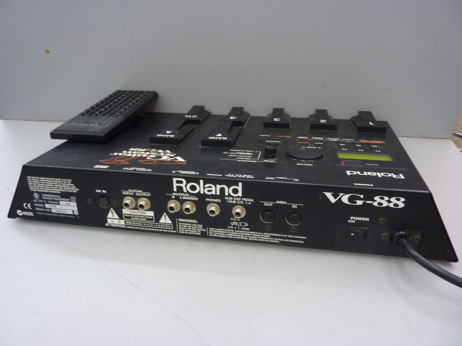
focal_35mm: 25
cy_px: 173
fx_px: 334
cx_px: 231
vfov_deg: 54.9
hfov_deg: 69.4
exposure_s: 1/30
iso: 250
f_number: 3.3
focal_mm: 4.1
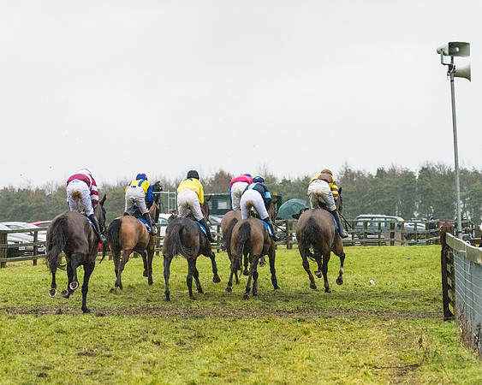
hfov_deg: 10.1
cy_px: 166
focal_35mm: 192
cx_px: 248
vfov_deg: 8.1
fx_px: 2735
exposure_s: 1/4000
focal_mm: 135
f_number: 4.5
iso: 5000
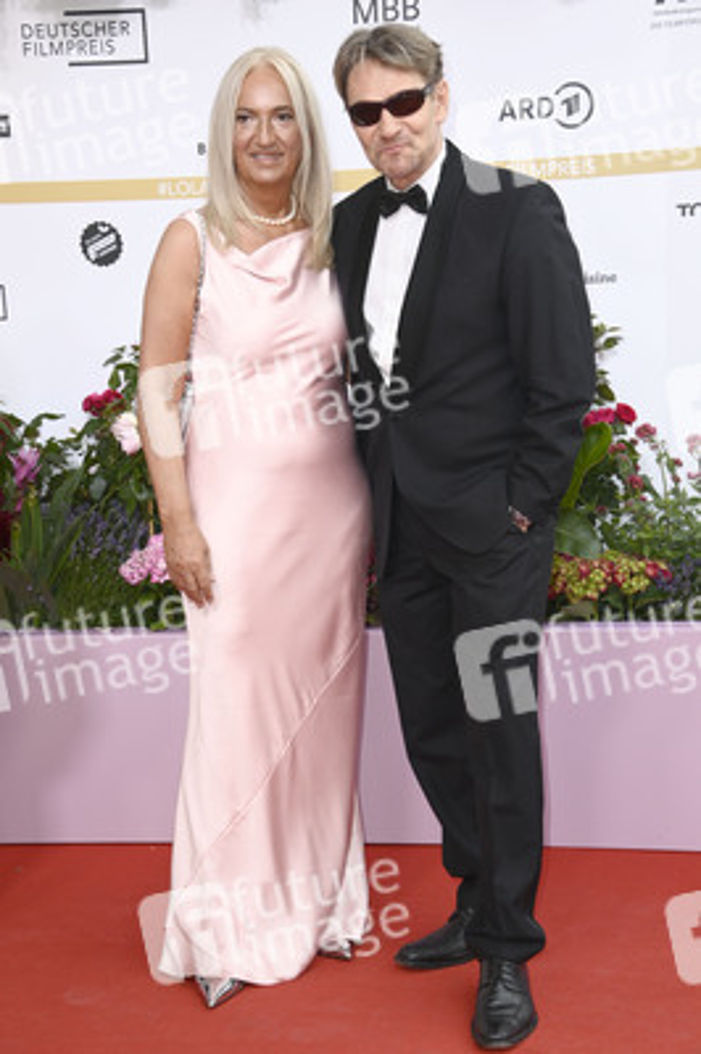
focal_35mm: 68
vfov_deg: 29.7
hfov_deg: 20.0
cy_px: 527
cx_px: 350
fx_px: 1989
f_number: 5.6
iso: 640
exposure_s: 1/250
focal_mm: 68
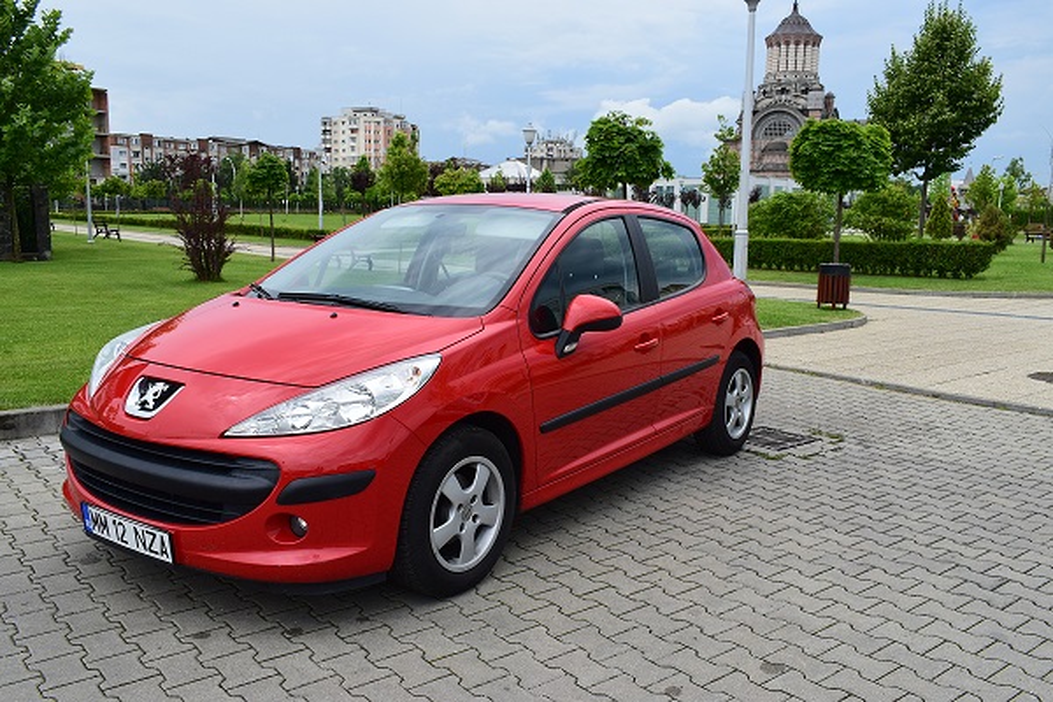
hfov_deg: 61.9
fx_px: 877
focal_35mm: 30
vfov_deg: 43.6
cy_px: 351
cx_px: 526
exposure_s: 1/400
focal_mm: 20
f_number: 11
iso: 400
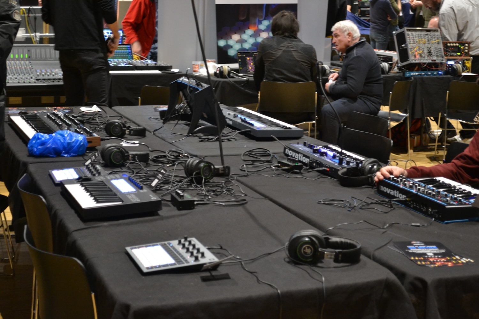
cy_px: 160
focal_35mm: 66
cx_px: 240
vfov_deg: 20.6
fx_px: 878
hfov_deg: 30.5
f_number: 5.3
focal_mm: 44
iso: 1800
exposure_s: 1/15
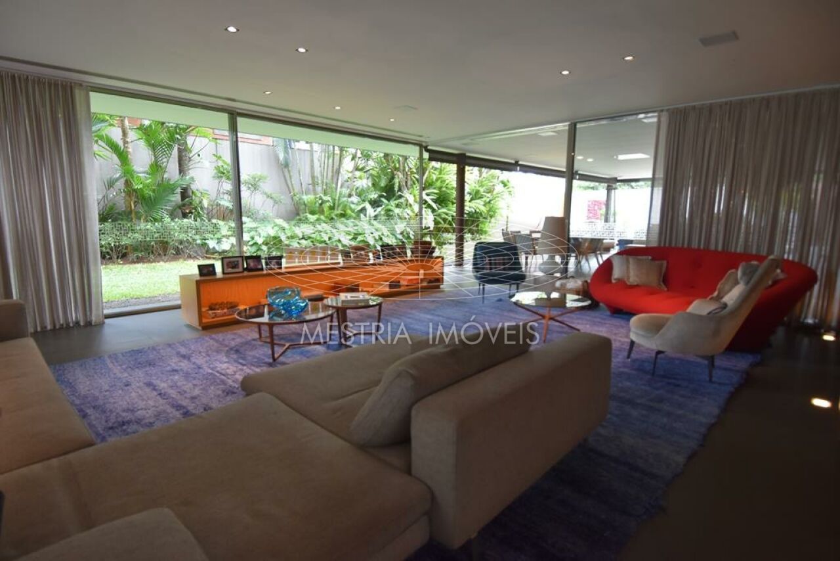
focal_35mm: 18
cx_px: 420
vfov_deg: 67.4
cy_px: 280
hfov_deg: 90.0
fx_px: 420
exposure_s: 1/60
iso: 560
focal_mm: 12
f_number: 4
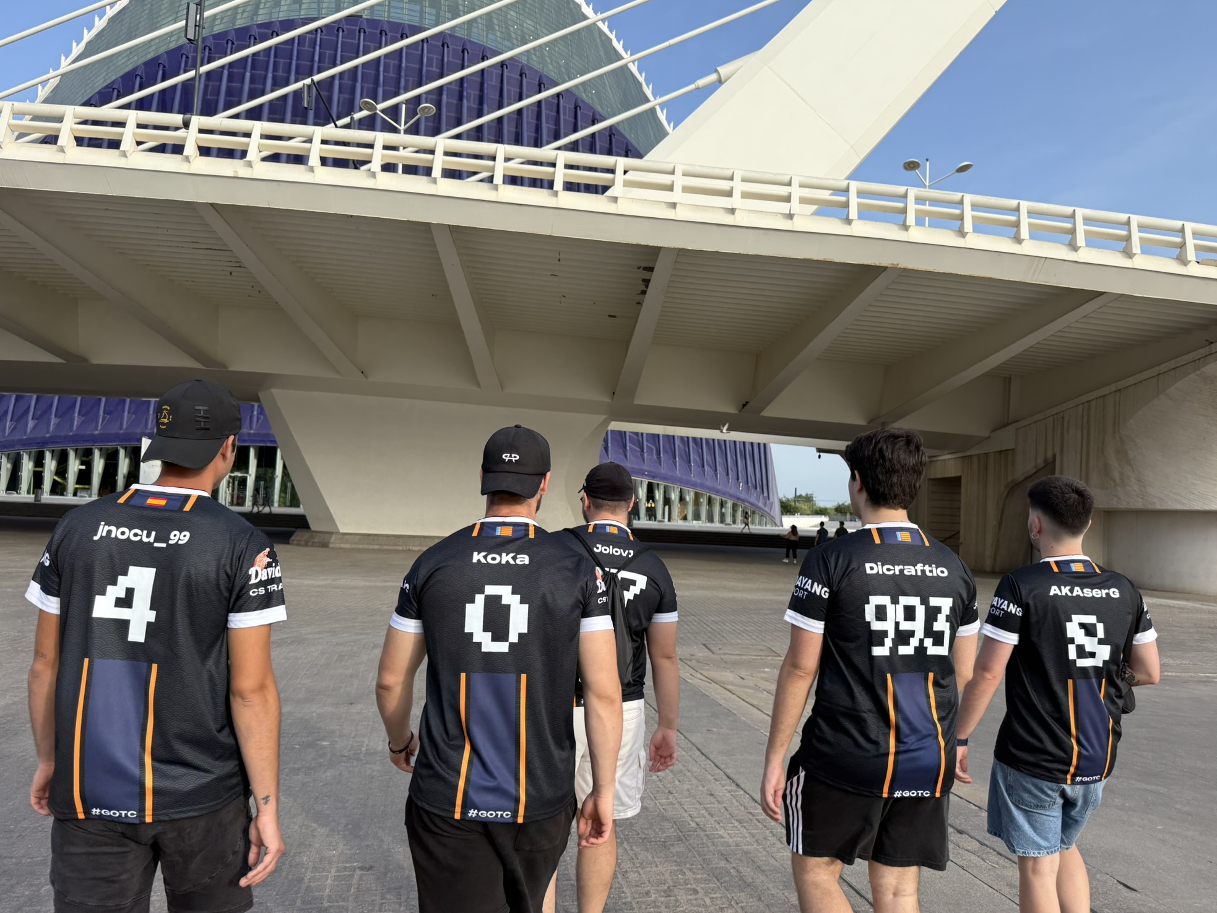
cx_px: 617
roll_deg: -0.5
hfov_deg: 69.4
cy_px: 470
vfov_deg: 54.9
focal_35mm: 25
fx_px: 879
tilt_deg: +5.2
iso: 80
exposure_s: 1/1464
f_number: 1.78
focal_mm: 6.76
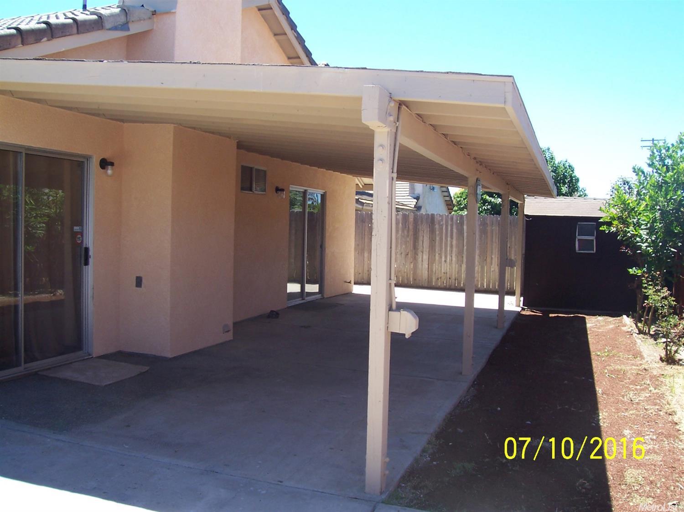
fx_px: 672
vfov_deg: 41.8
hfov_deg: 54.0
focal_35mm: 34
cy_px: 256
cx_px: 342
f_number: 5.6
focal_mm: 5.6
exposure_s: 1/125
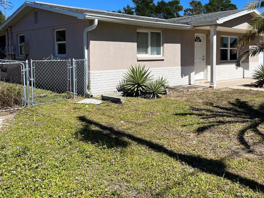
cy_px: 67
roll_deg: +0.2
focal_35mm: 35
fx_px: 267
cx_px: 148
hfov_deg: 52.5
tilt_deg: -3.7
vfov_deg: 40.2
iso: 50
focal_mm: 5.1
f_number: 1.6
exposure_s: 1/4484
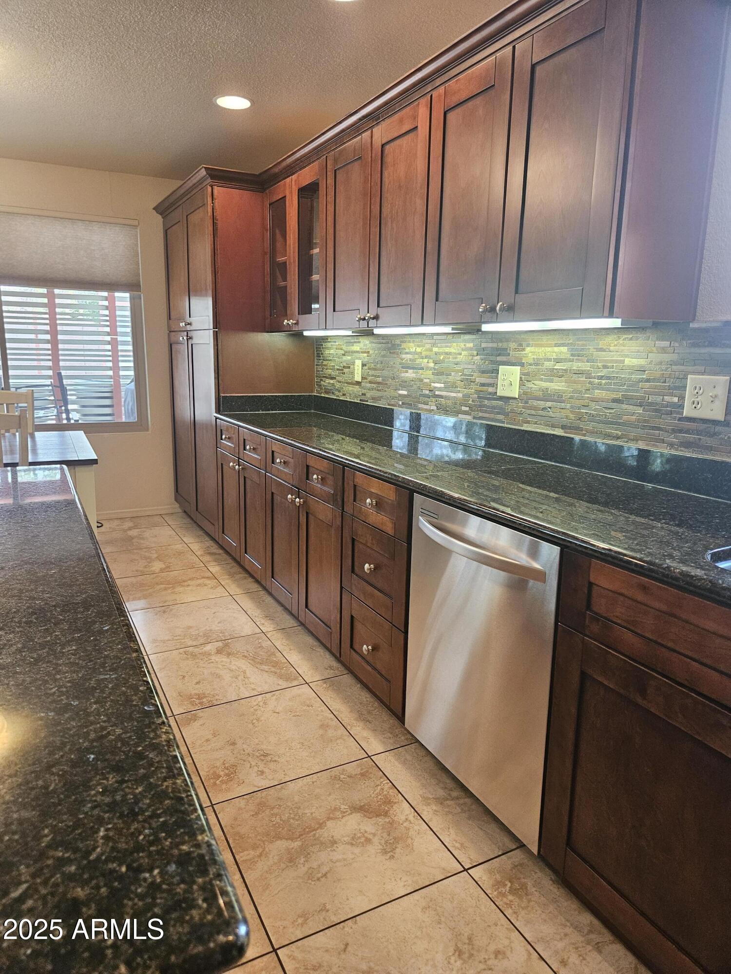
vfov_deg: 73.9
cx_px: 366
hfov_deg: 58.9
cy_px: 487
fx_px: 648
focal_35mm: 23
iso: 500
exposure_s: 1/120
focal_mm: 5.4
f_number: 1.8
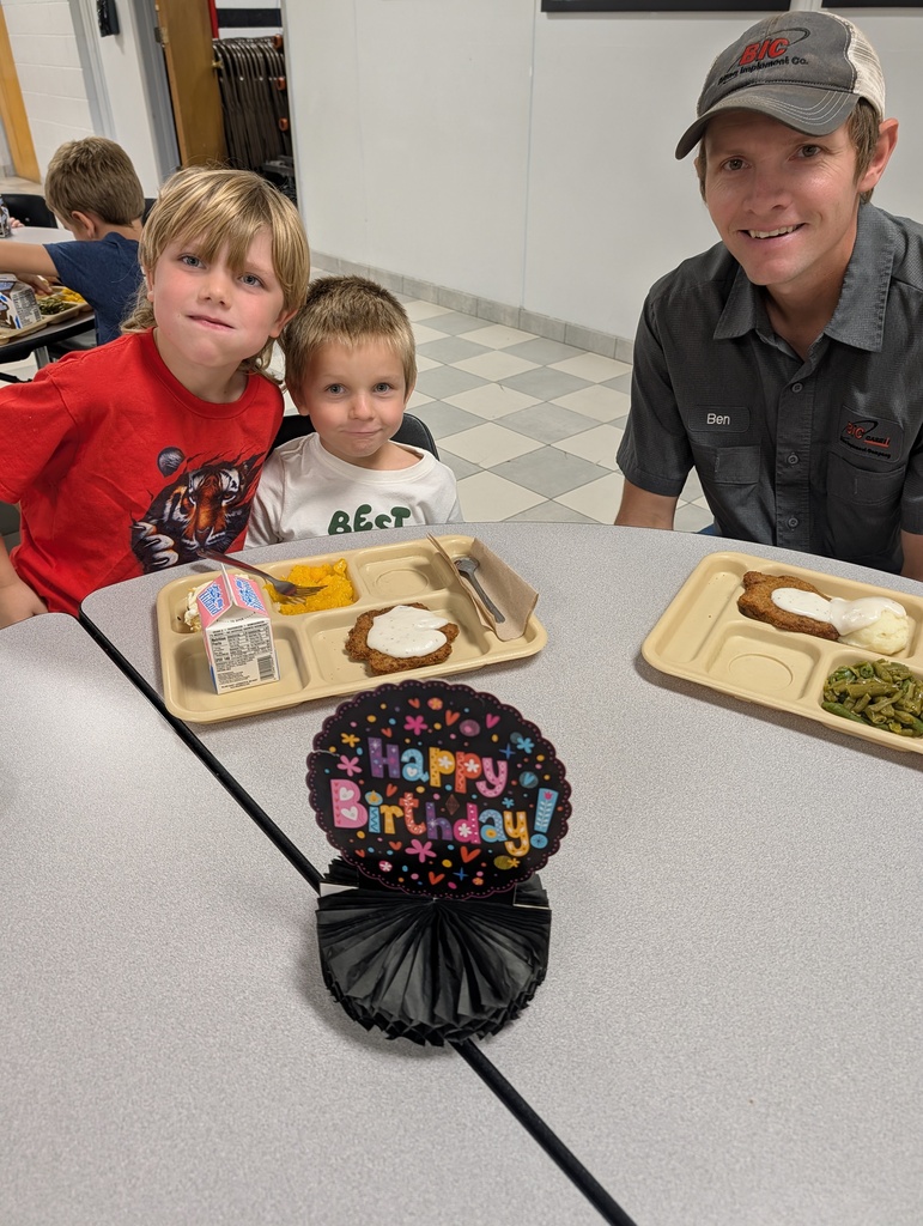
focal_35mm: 24
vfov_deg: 71.5
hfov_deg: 56.9
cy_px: 613
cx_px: 462
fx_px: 851
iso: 78
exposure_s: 1/30
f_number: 1.68
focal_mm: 6.9
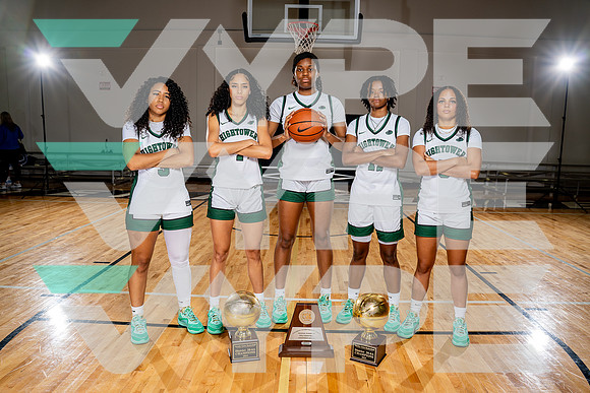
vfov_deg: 48.0
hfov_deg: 67.4
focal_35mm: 27
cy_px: 196
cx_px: 295
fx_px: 443
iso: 200
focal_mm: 27
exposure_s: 1/250
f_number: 5.6
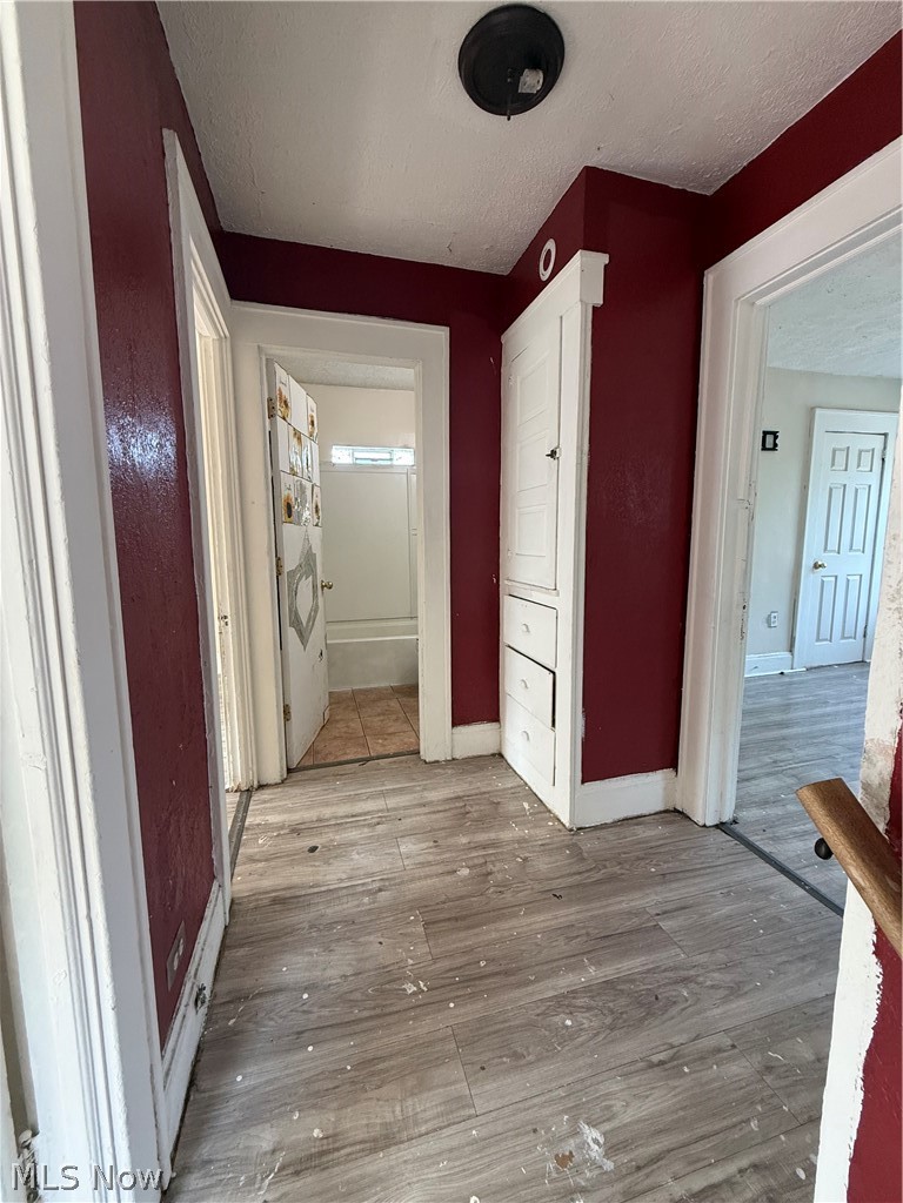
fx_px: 487
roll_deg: +0.3
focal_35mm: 14
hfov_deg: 85.7
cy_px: 602
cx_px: 452
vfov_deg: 102.1
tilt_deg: -7.7
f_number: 2.2
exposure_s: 1/99
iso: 250
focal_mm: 2.22
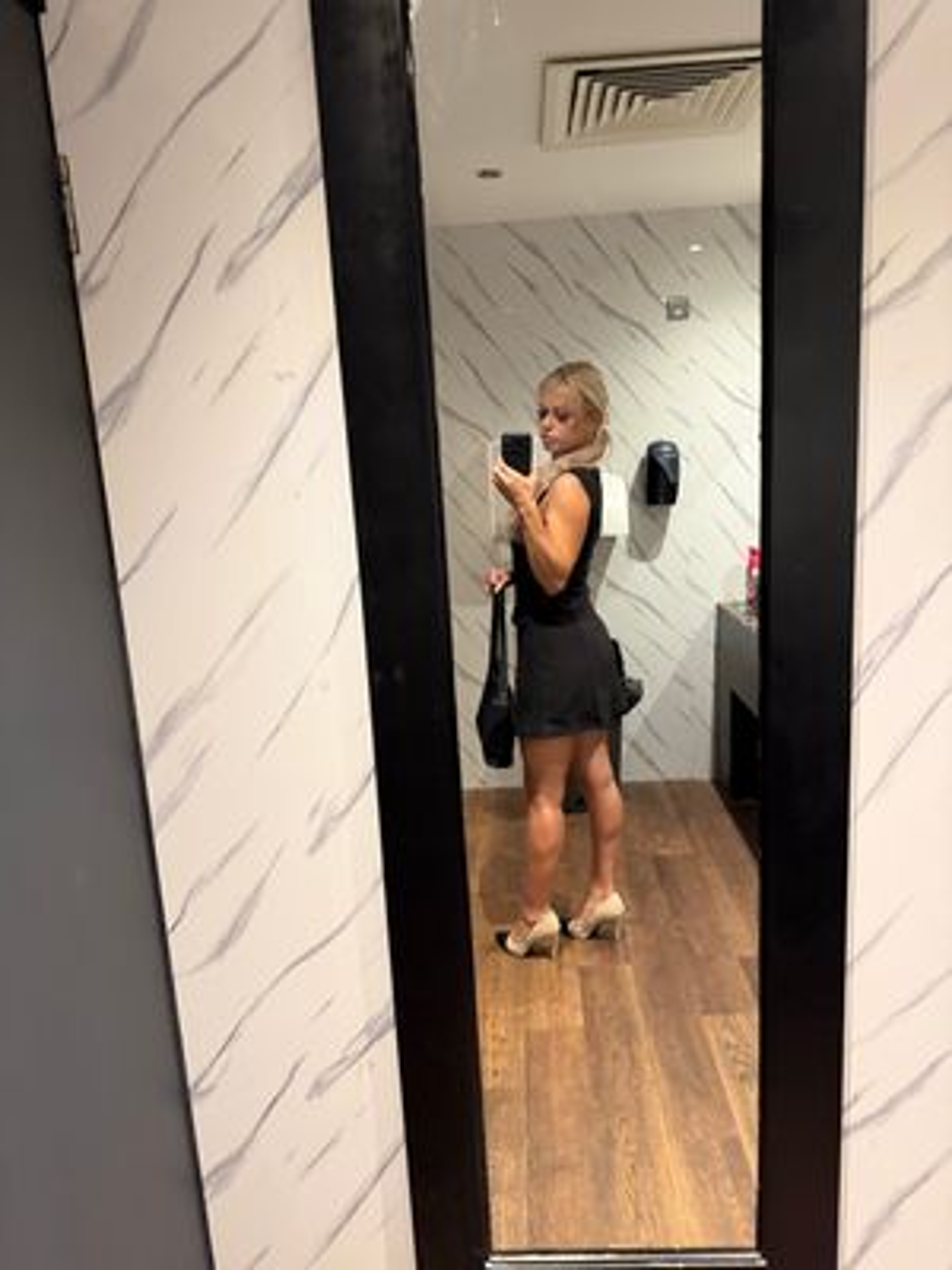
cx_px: 476
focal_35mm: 24
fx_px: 880
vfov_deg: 71.6
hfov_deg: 56.8
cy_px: 635
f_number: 1.78
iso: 640
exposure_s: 1/50
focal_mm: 6.76
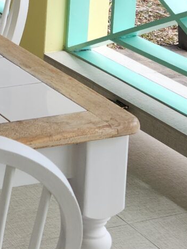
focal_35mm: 127
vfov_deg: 15.1
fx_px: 915
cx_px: -169
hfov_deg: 10.8
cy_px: -28
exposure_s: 1/423
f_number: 1.8
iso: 20
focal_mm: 5.4
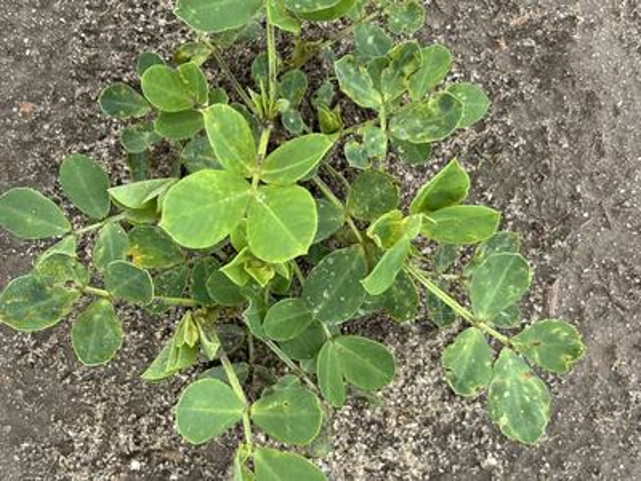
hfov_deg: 36.8
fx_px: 963
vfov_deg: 28.0
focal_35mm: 52
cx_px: 320
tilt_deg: -87.1
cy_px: 240
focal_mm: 5.96
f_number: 1.6
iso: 32
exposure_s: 1/641
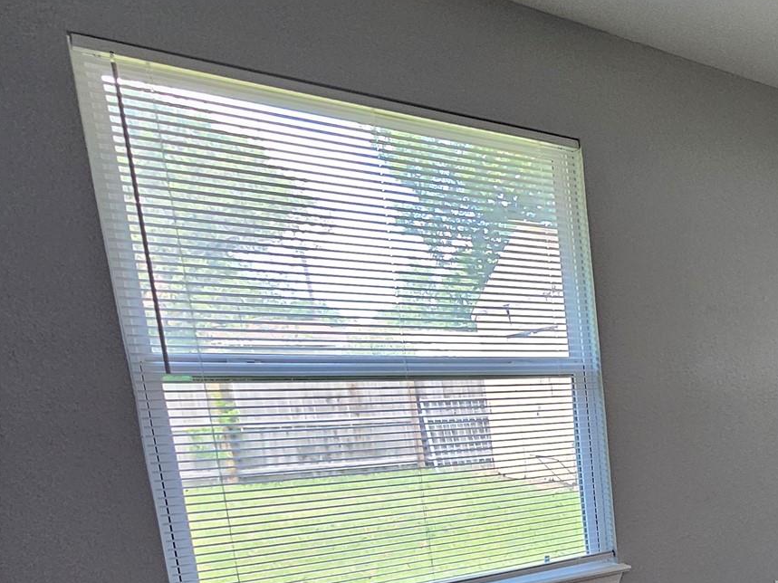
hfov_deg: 42.0
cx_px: 907
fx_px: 697
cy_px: 513
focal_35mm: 31
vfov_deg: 42.1
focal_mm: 2.2
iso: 250
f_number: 2.2
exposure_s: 1/60
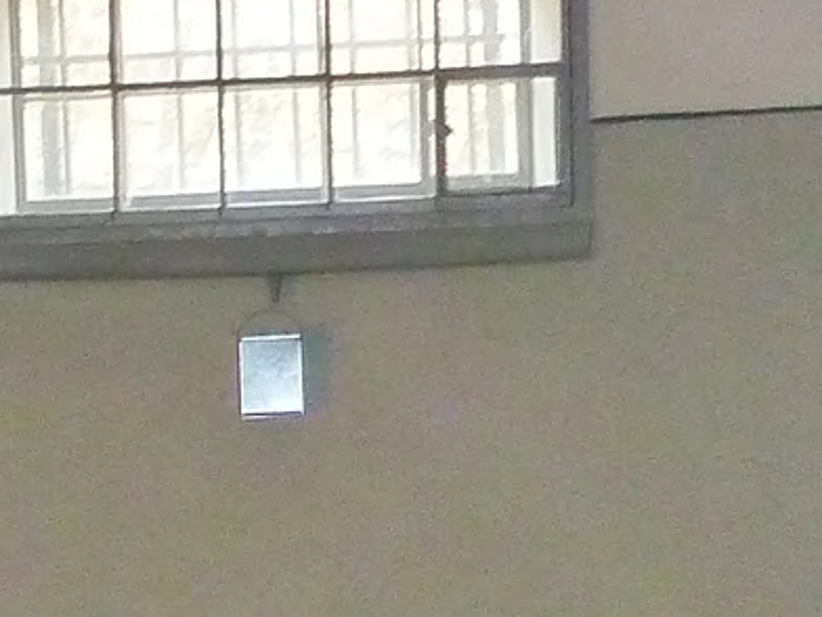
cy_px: 959
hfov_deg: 13.2
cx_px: -50
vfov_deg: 9.8
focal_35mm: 147
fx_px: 3491
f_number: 3.4
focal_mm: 5
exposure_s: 1/15
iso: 800
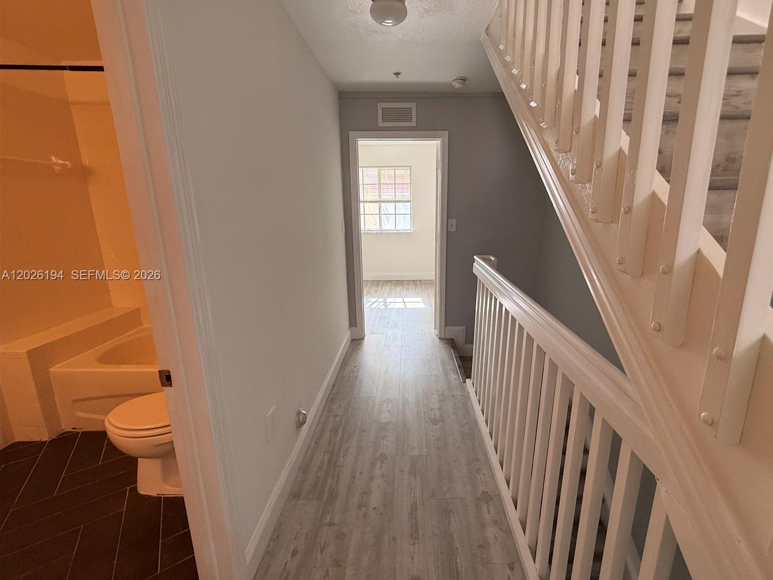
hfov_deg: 98.0
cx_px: 414
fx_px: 335
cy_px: 276
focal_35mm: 15
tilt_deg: -13.4
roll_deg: +0.1
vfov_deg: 81.7
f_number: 2.2
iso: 125
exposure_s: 1/120
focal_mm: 2.22
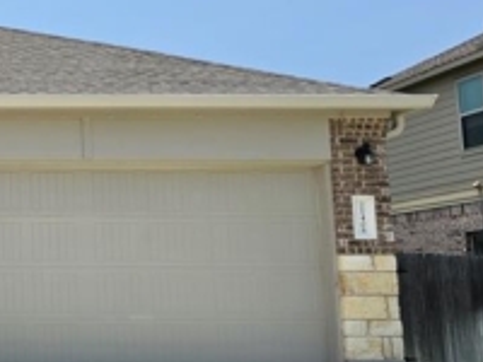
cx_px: -159
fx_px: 935
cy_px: 150
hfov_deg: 24.8
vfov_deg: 21.9
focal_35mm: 67
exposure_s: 1/1819
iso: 10
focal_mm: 6.3
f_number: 1.7
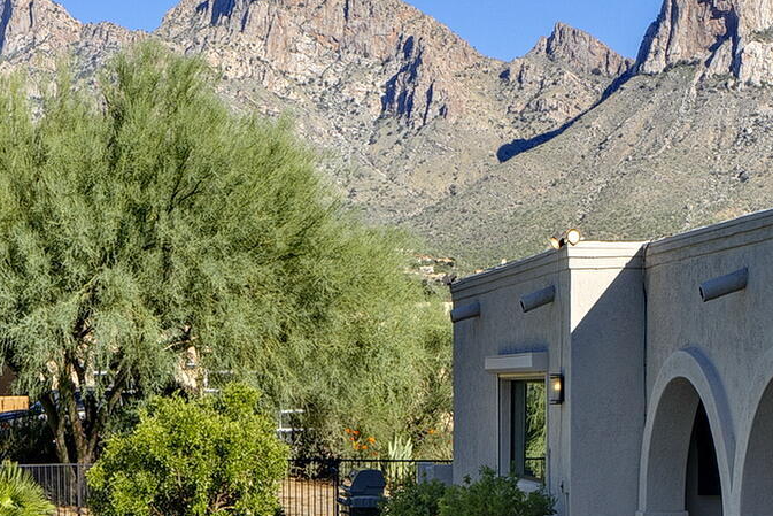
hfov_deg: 25.3
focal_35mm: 79
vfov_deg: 16.9
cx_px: 167
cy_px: 501
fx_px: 1697
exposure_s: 1/160
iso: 100
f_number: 9
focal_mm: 19
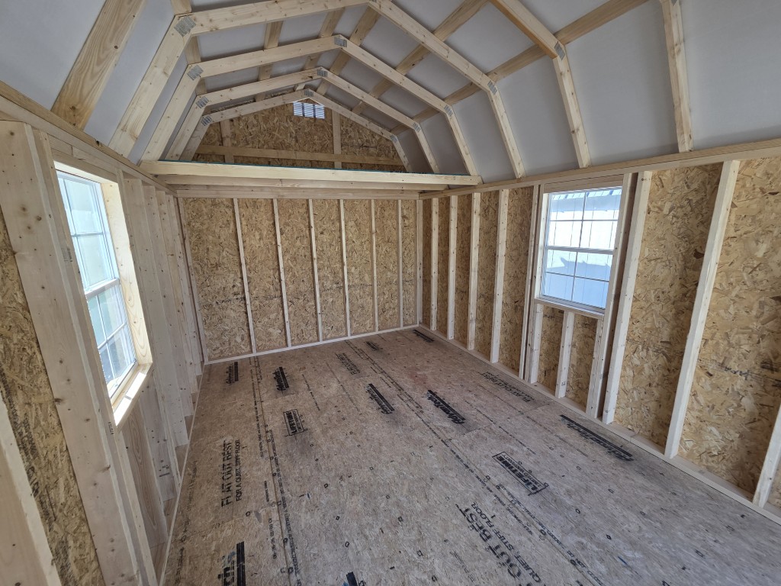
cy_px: 293
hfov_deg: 106.2
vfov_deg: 89.9
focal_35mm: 13
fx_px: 293
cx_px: 390
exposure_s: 1/120
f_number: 2.2
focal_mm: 2.2
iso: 64
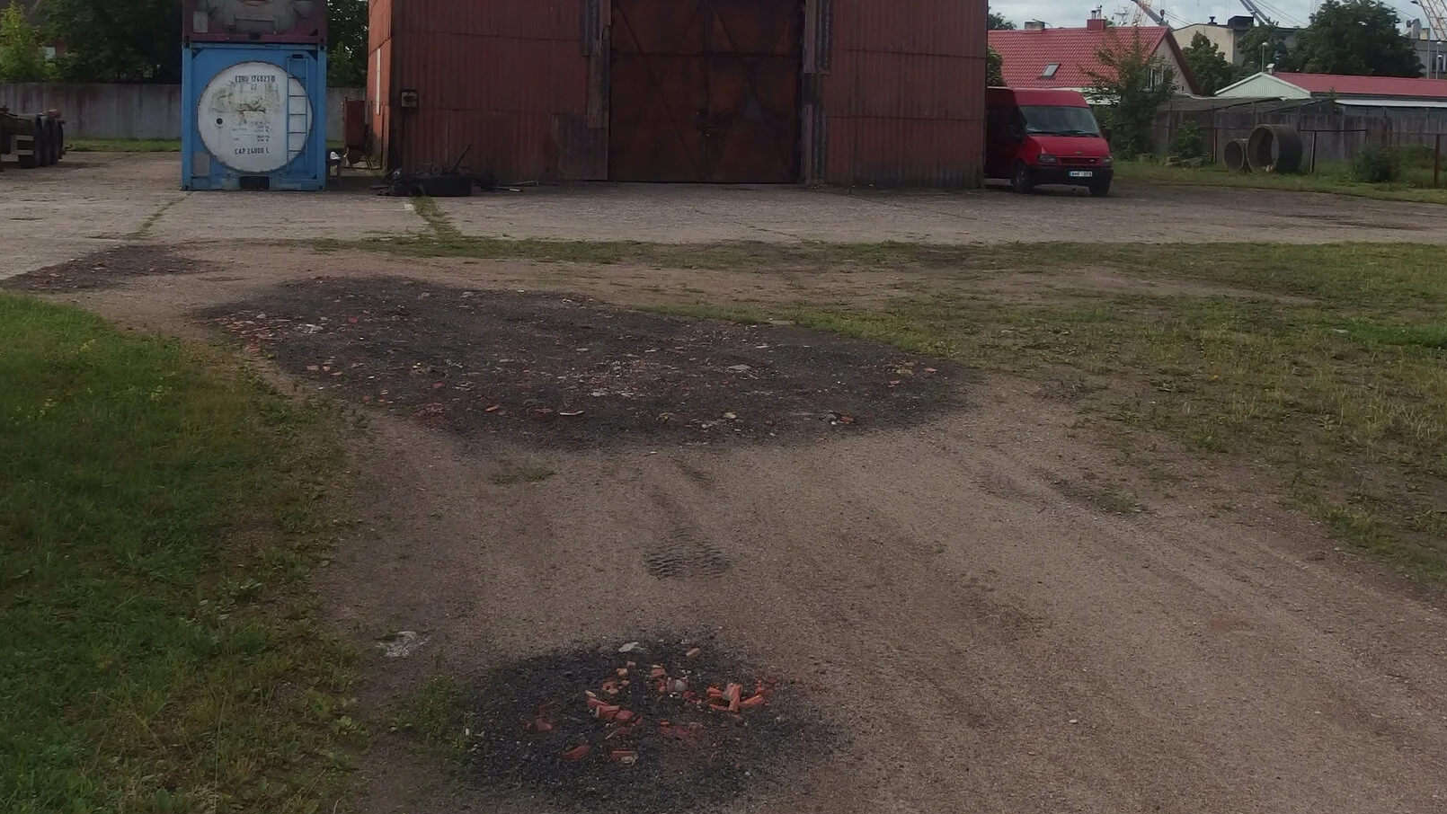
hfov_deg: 52.8
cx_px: 727
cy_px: 158
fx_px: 1458
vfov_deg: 30.4
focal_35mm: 38
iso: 100
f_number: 2.8
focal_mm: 4.7
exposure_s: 1/2000
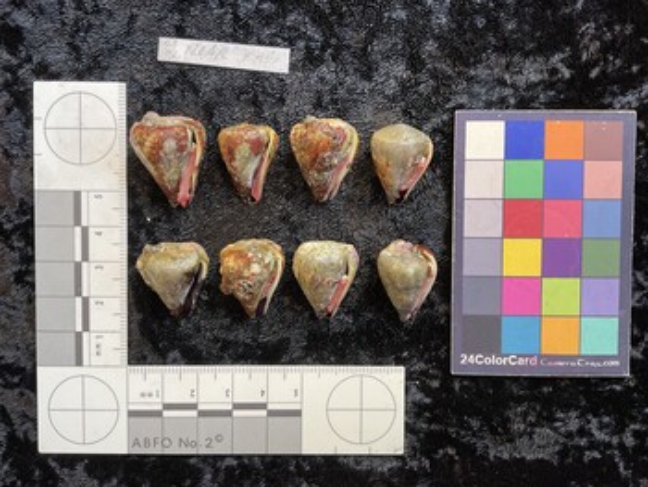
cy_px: 244
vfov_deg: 48.3
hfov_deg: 61.6
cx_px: 324
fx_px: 543
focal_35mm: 29
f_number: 1.8
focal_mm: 3
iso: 50
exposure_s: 1/50
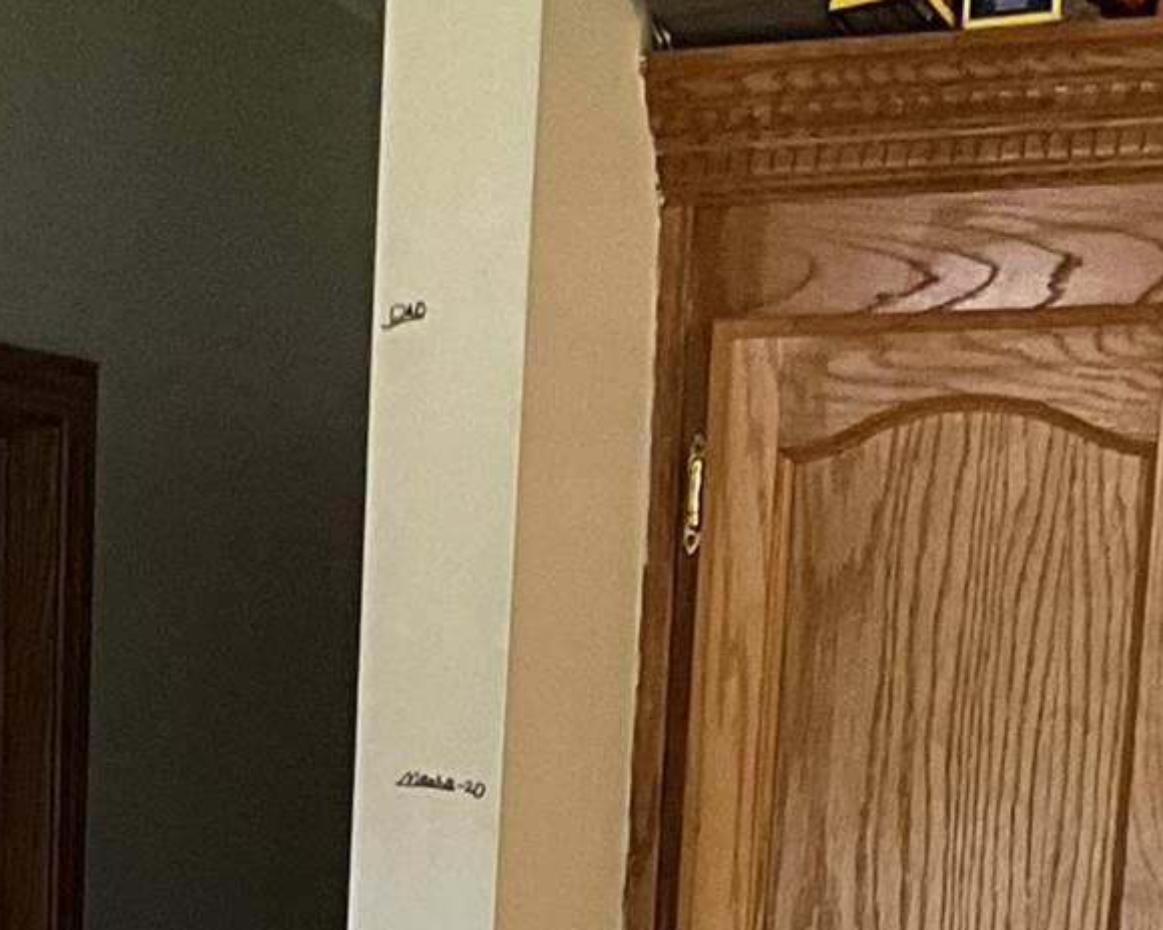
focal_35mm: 150
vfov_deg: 9.5
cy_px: 1938
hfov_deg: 12.7
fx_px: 5163
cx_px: 10
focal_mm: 3
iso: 100
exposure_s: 1/60
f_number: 1.8
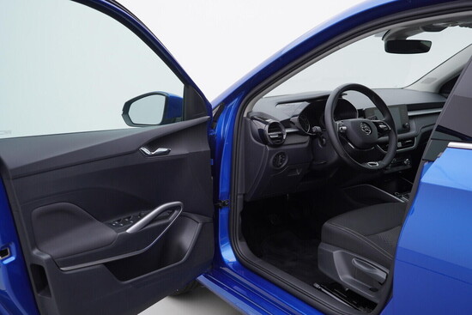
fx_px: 472
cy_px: 158
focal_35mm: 36
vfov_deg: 36.9
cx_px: 236
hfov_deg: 53.1
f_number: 3.5
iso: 125
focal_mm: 24
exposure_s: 1/60
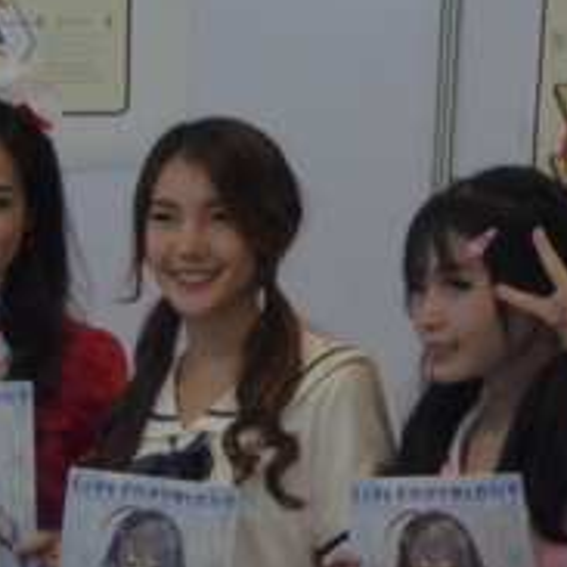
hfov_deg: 15.2
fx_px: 2076
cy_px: 666
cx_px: -37
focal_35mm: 112
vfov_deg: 15.1
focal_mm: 5
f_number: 3.5
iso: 250
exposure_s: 1/60
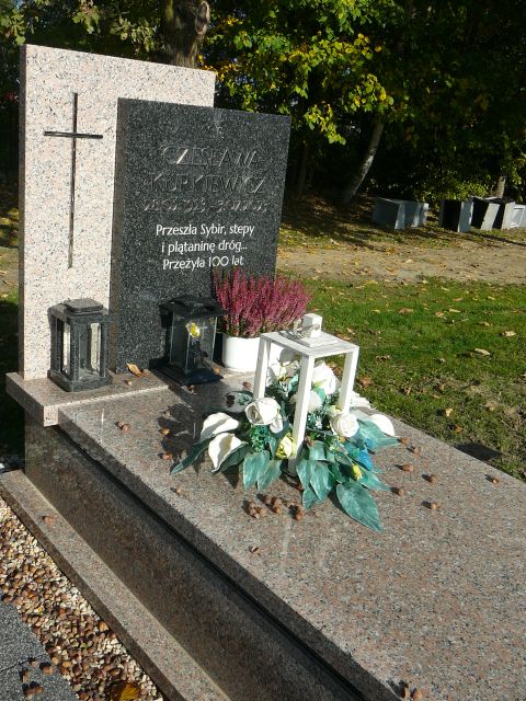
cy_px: 350
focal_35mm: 35
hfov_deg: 40.7
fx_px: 709
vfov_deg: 52.6
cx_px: 263
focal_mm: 5.2
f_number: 5
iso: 80
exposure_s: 1/500
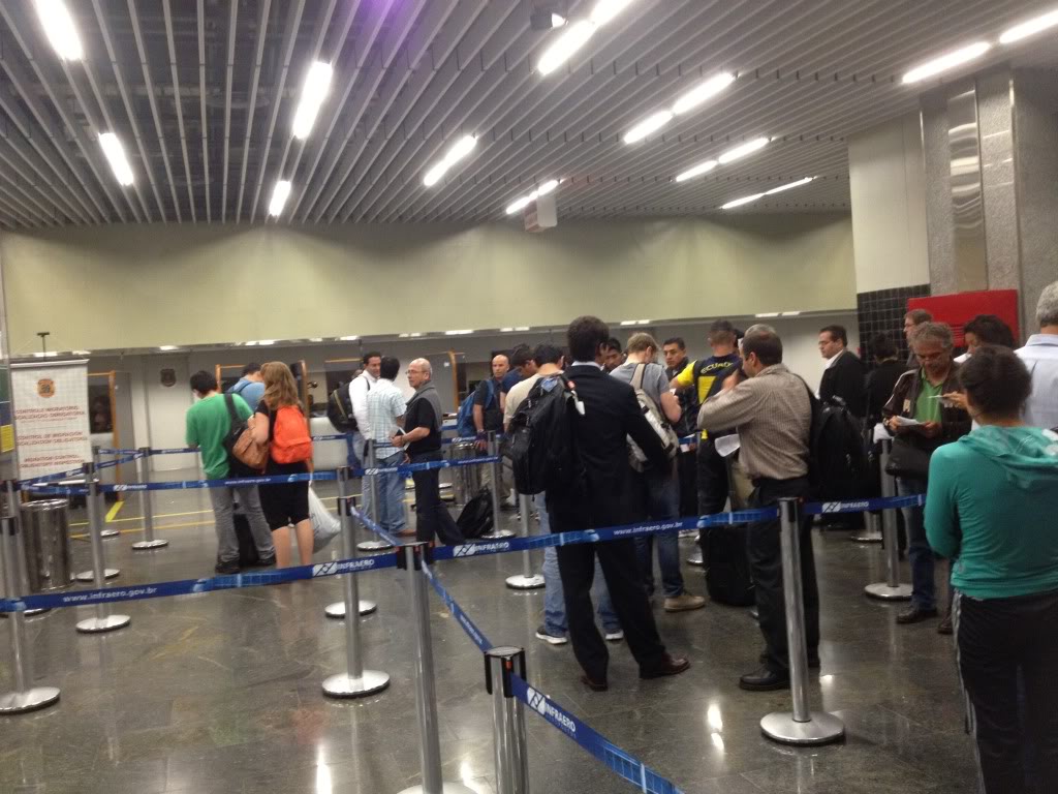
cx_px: 529
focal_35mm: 35
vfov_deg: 40.7
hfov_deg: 52.6
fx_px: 1070
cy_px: 397
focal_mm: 4.3
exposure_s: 1/20
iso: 250
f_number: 2.4
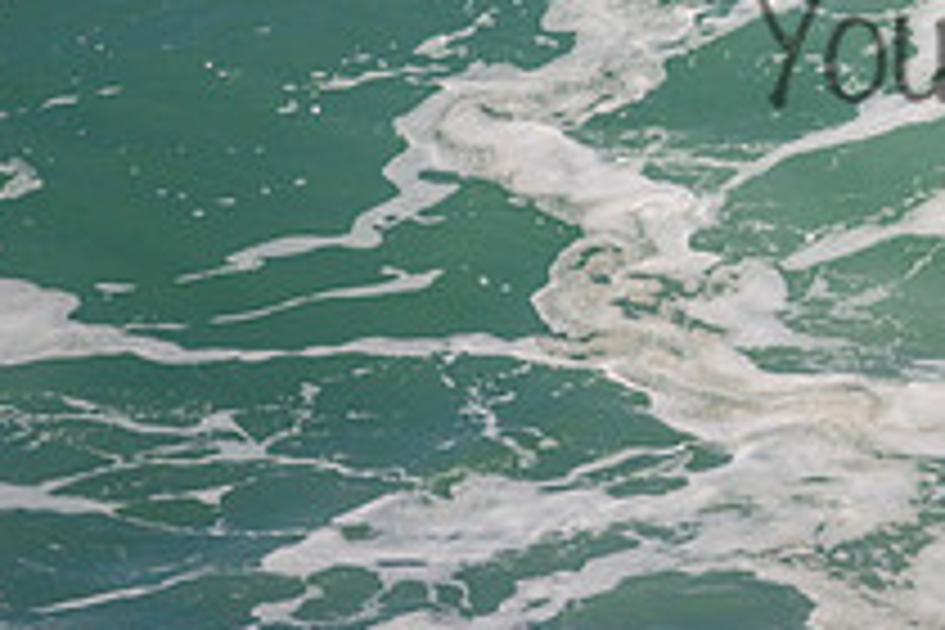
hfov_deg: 0.9
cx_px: 1215
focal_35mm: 2205
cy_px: -2
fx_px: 57877
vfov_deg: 0.6
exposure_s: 1/2000
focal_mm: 800
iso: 1100
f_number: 11
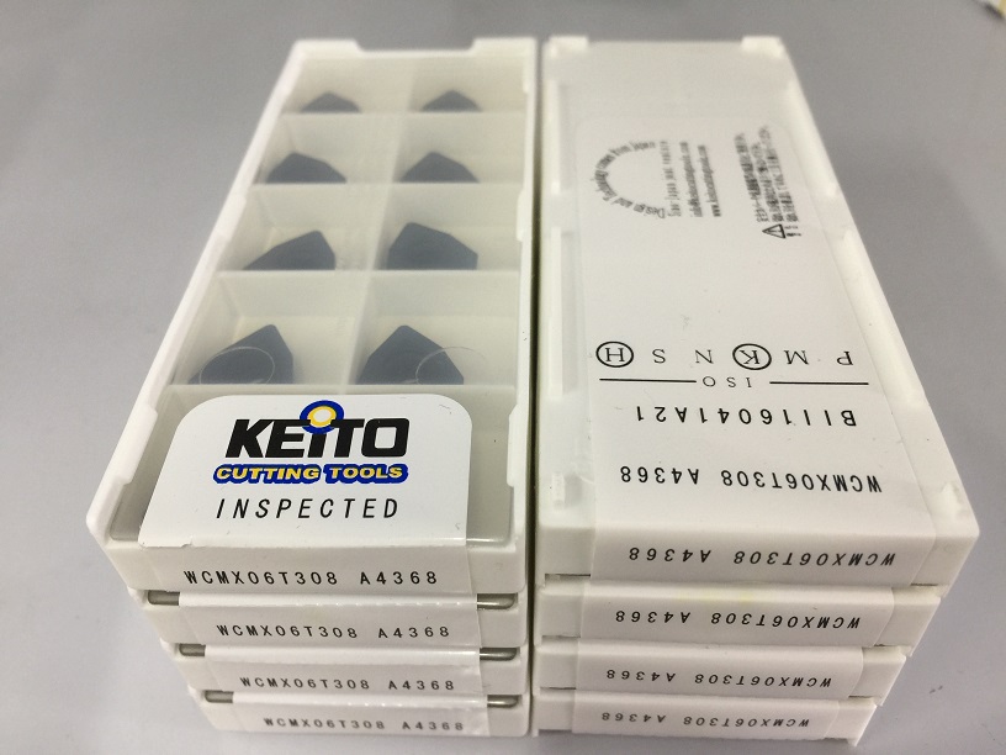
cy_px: 378
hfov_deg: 61.7
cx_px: 503
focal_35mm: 29
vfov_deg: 48.2
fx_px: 843
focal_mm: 4.15
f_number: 2.2
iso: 40
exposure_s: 1/17
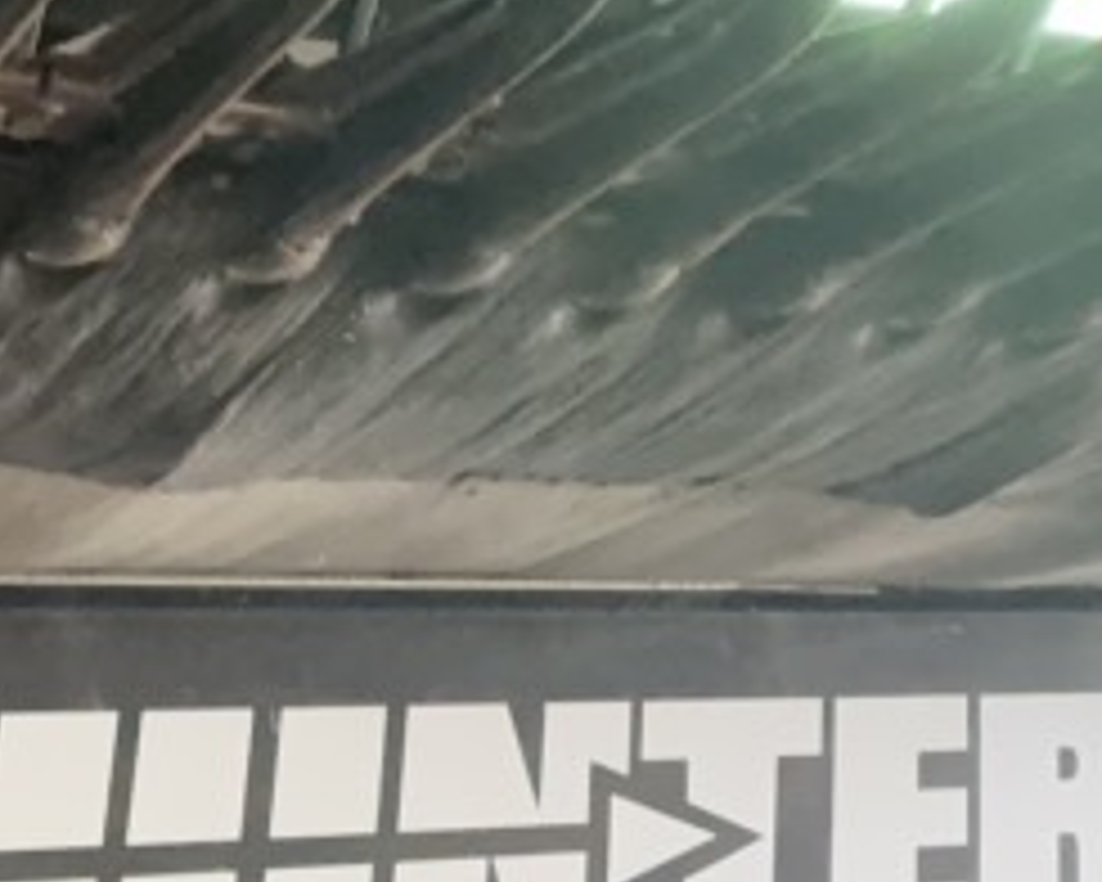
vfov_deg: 25.8
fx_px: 1859
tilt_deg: -10.5
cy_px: 792
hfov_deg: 27.9
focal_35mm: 57
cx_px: -292
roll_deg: -0.7
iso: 800
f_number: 2.2
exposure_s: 1/61
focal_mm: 2.22
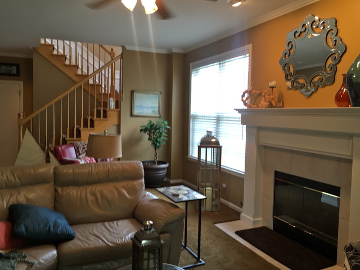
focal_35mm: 29
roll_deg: -3.0
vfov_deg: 48.2
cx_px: 180
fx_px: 302
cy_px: 135
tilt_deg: -4.1
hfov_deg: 61.7
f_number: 2.2
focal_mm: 4.15
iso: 64
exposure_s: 1/30
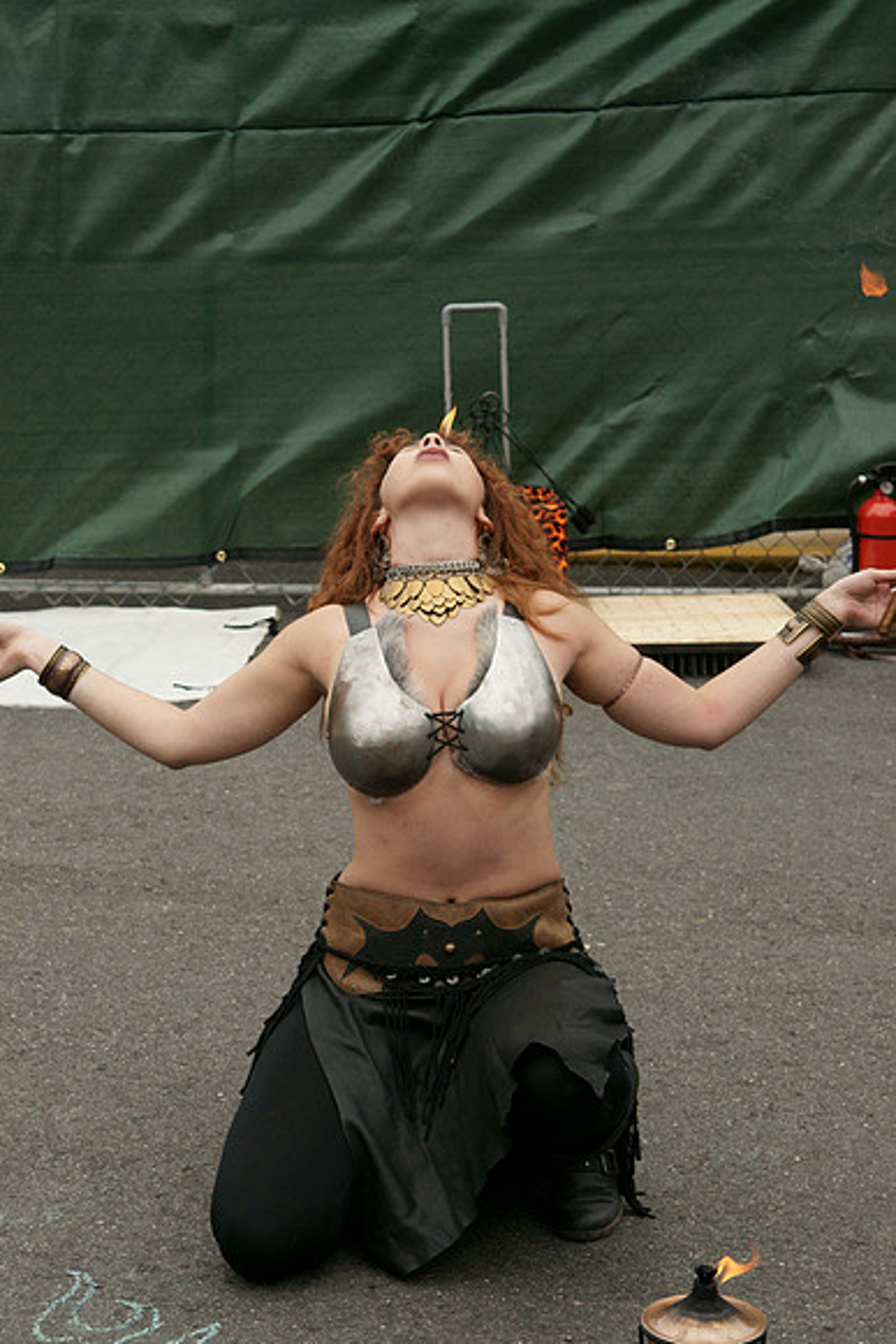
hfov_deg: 16.6
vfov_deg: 24.6
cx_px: 448
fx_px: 3078
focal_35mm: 82
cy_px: 672
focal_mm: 55
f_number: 6.3
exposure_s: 1/1000
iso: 400
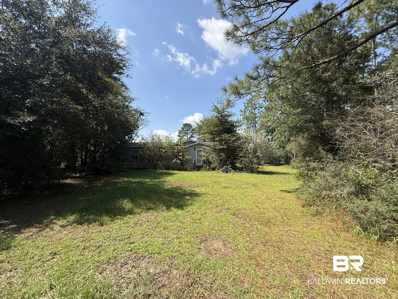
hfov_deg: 102.1
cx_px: 199
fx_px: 161
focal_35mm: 14
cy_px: 150
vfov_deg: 85.7
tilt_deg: +4.2
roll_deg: -0.5
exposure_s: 1/1656
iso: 50
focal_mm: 2.22
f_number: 2.2
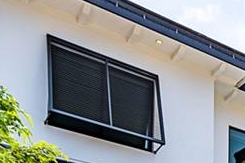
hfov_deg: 25.3
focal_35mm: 67
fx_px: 456
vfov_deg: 17.9
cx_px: 331
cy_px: 251
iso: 100
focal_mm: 16
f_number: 4
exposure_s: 1/1000
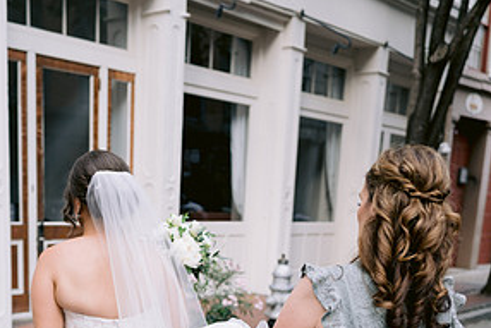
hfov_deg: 36.2
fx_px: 750
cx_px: 235
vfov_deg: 23.0
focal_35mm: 55
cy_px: 369
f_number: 2.8
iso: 250
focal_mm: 35
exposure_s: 1/500
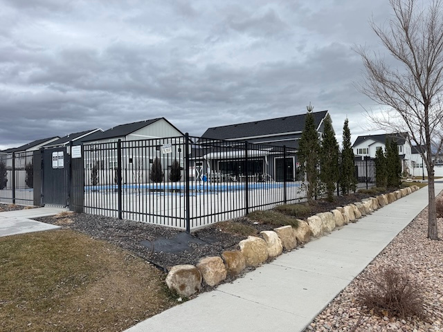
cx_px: 222
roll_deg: +1.8
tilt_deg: +1.6
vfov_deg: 56.8
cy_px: 166
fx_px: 307
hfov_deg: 71.6
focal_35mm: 24
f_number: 1.78
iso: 80
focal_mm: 6.76
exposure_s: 1/1901
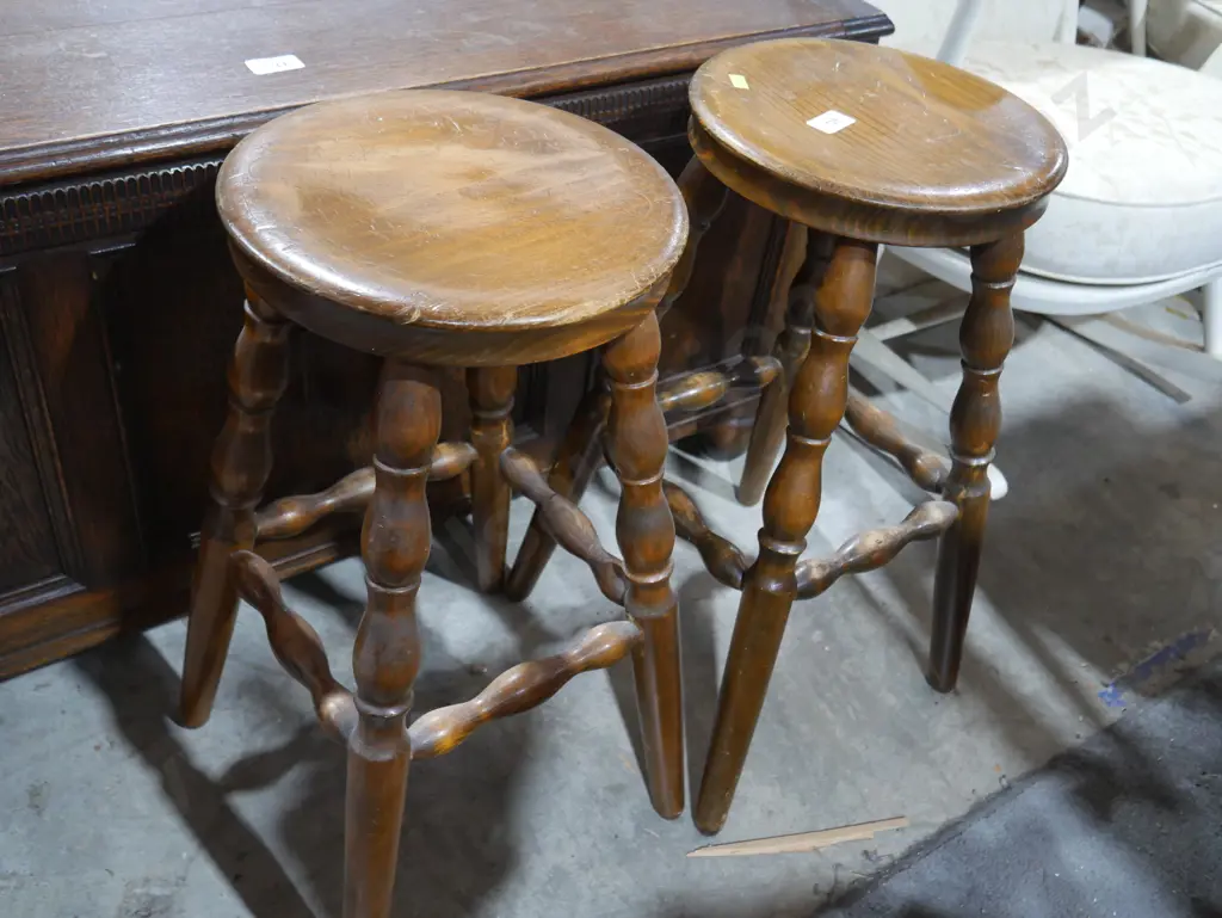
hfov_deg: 53.9
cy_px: 459
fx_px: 1201
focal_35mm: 34
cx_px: 611
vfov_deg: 41.8
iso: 1250
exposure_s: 1/60
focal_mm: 17
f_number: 4
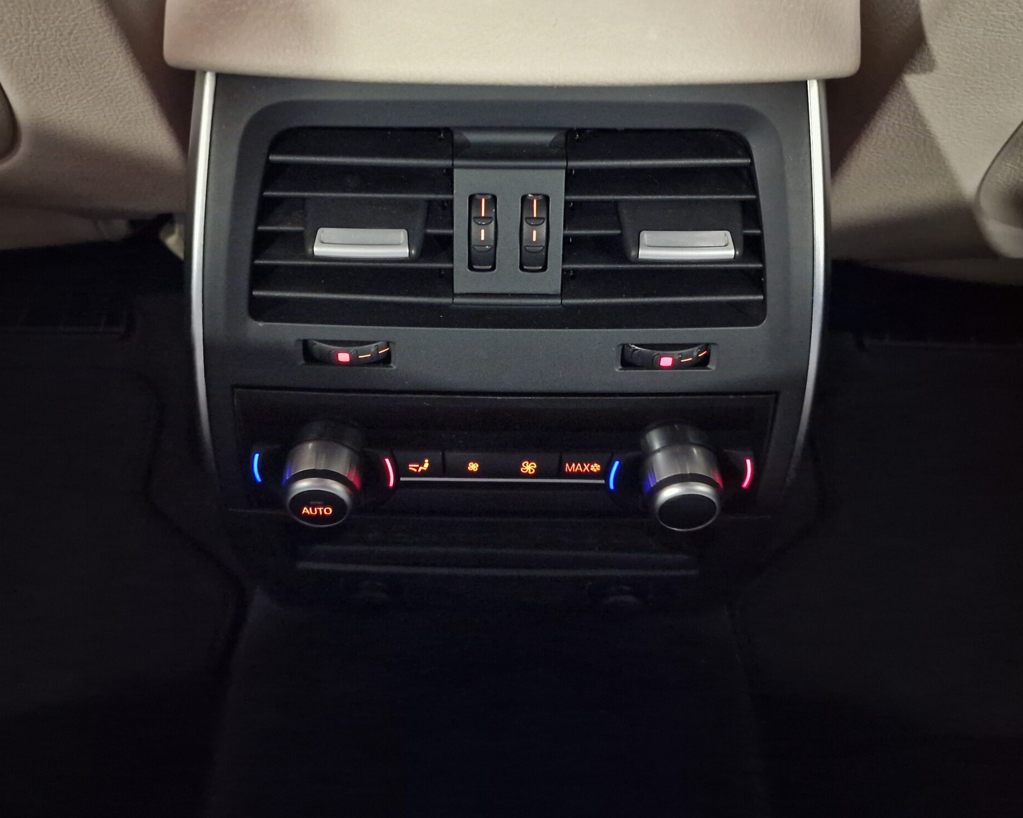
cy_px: 314
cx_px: 470
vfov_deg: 46.8
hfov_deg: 57.1
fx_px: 939
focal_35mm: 31
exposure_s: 1/10
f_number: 1.8
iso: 1250
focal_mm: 6.4
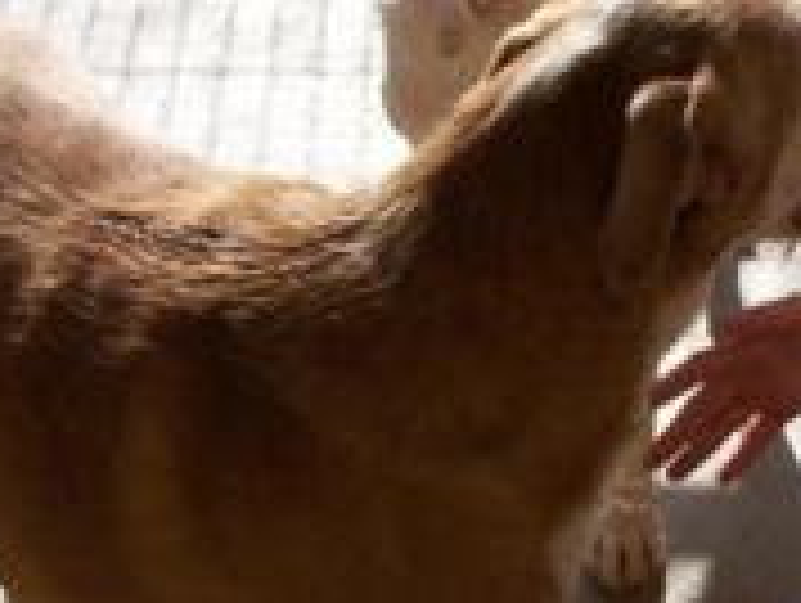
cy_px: 124
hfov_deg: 13.7
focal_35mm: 143
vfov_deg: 10.4
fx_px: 3313
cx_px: 644
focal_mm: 8.5
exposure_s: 1/500
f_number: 4
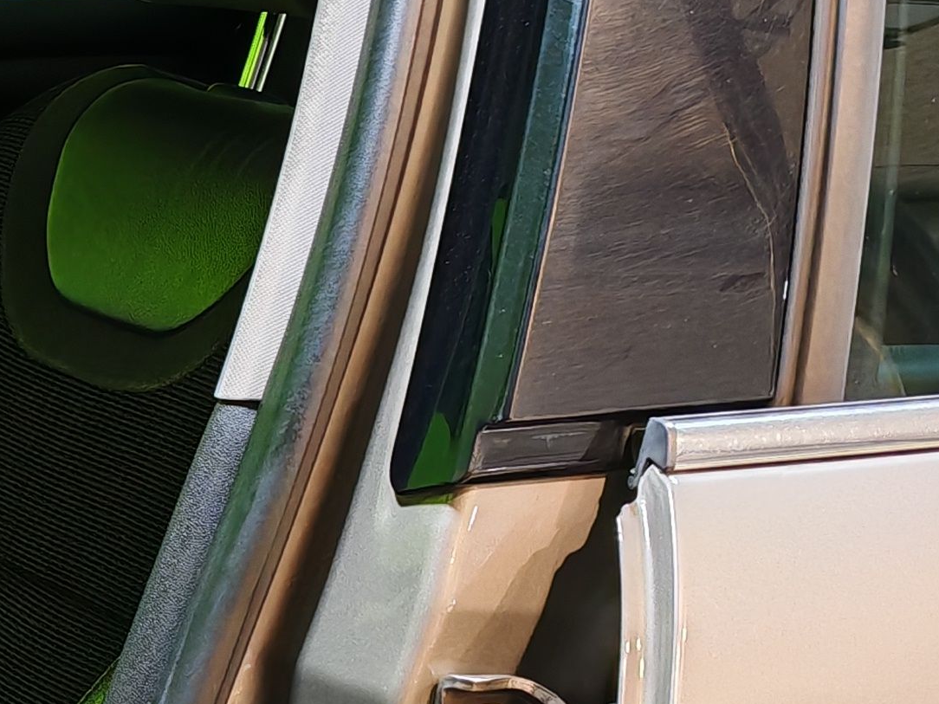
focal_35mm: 102
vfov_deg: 14.3
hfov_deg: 16.0
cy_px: 688
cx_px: -808
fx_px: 2767
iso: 100
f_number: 2
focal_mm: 6.83
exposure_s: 1/50
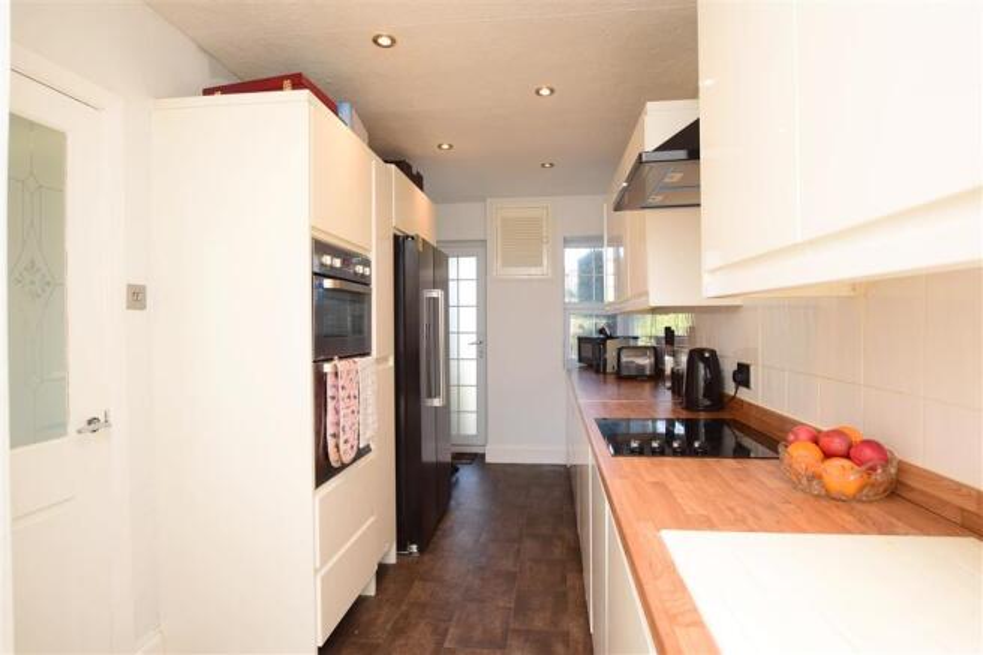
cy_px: 328
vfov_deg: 67.4
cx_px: 492
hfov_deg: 90.0
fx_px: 491
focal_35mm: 18
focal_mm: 12
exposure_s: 1/40
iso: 400
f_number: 8
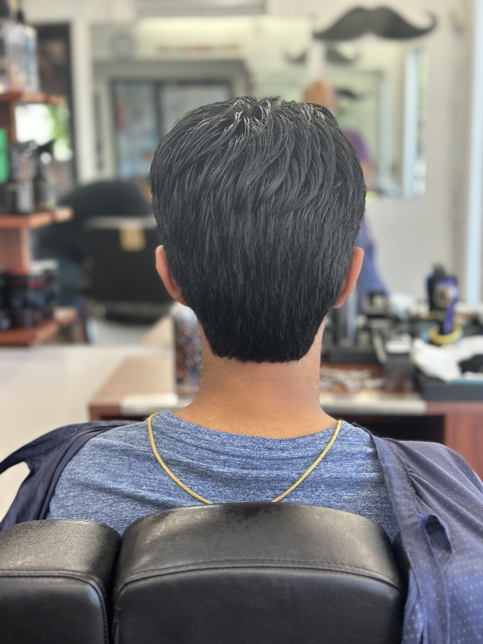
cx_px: 242
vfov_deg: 39.7
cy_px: 322
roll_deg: +2.2
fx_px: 893
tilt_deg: -8.1
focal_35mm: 48
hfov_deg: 30.3
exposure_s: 1/120
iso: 64
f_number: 1.78
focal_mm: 6.86
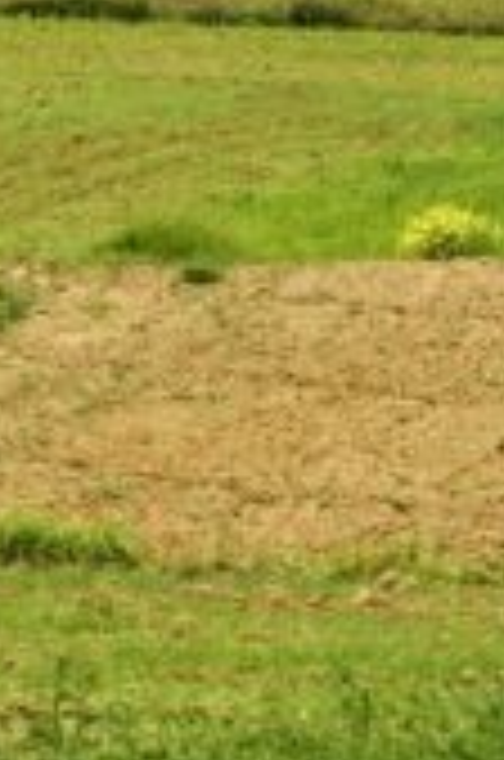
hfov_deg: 3.2
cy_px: -326
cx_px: -990
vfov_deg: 4.8
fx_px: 8961
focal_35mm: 425
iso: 100
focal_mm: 70
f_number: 9
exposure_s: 1/50
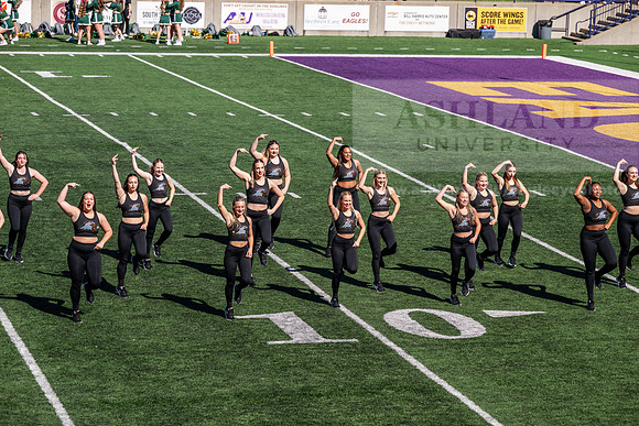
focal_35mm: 125
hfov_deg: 16.4
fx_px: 2219
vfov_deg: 11.0
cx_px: 320
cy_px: 213
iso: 160
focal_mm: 125
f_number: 5
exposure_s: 1/1000
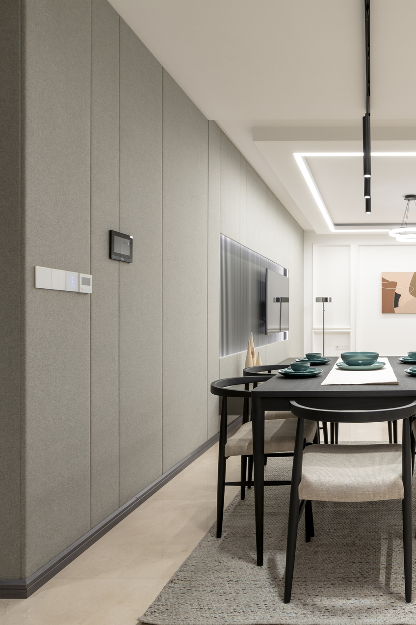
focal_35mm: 25
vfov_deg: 71.5
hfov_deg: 46.6
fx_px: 434
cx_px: 368
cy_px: 316
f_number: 8
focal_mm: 16
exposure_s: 1/3
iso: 100
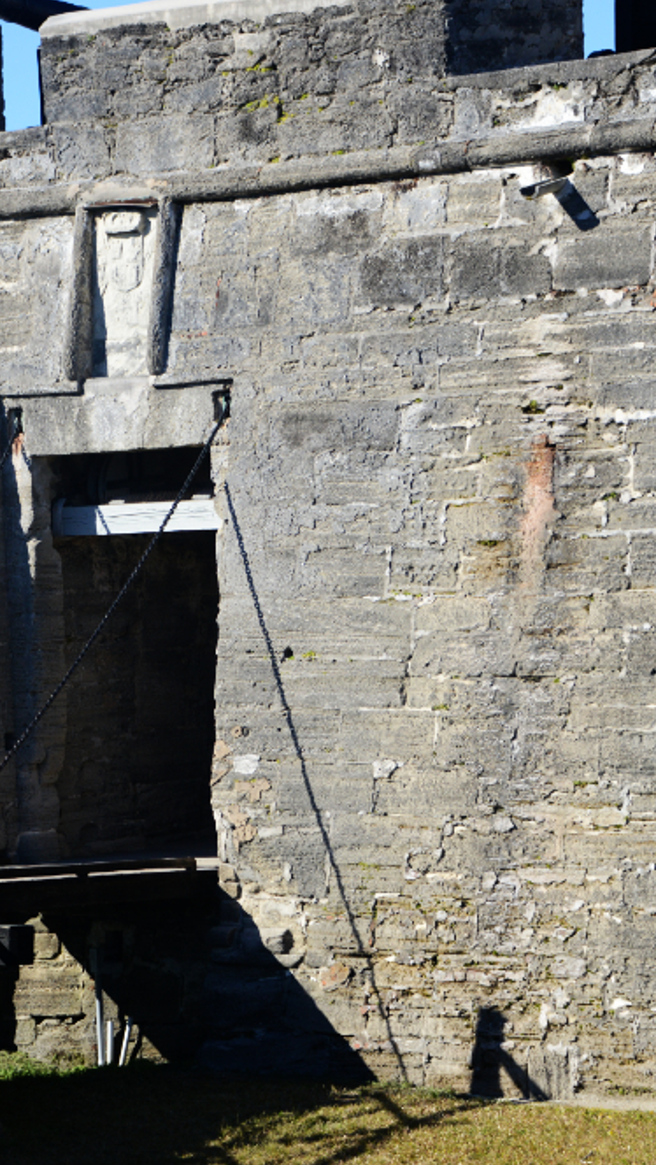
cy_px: 583
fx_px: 3800
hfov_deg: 9.9
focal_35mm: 123
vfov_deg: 17.4
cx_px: 242
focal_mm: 78
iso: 400
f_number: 5
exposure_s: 1/2000
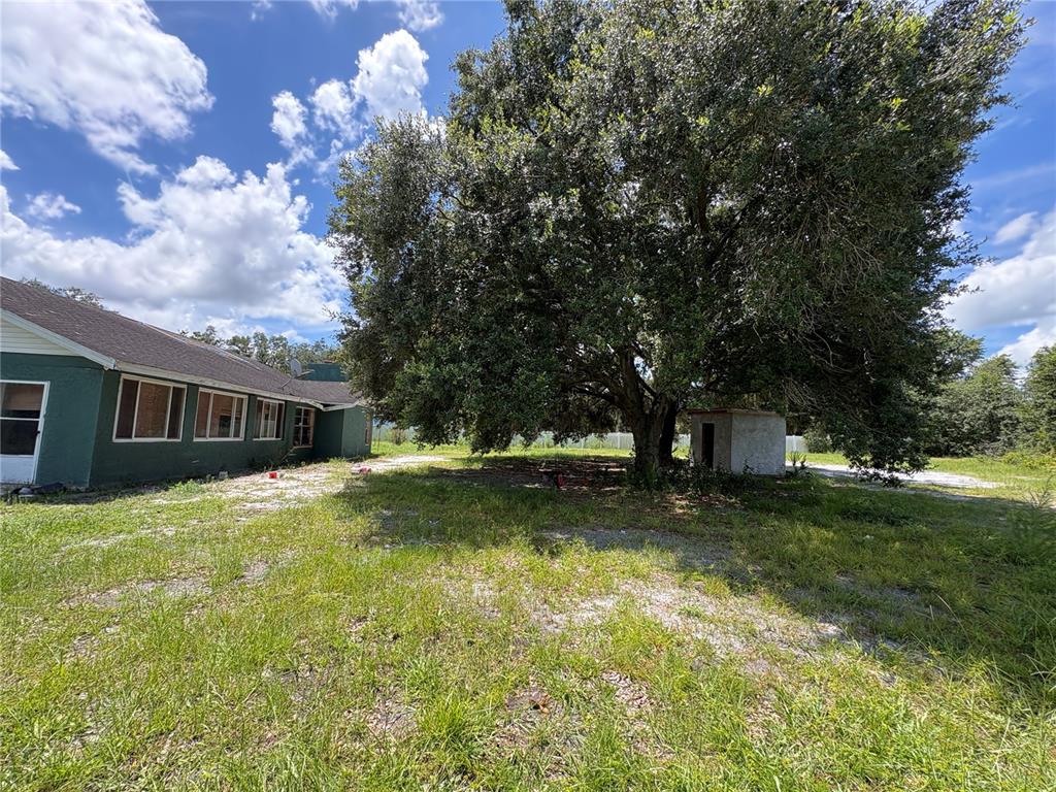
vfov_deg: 85.7
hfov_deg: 102.1
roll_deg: -1.7
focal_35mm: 14
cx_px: 528
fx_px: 427
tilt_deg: +6.0
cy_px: 396
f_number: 2.2
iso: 64
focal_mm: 2.22
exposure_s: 1/416
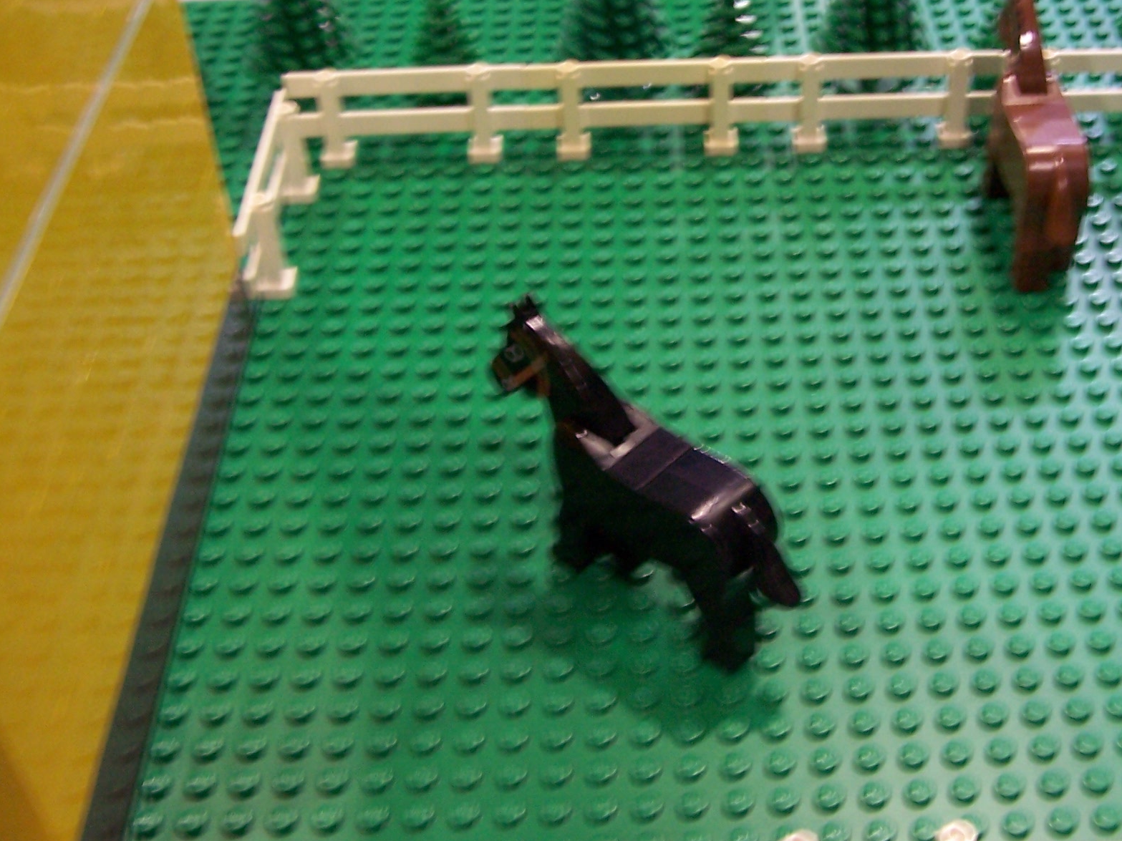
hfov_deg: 37.8
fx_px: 1621
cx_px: 730
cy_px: 306
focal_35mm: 50
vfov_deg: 29.0
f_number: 2.7
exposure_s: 1/8
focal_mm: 5.6
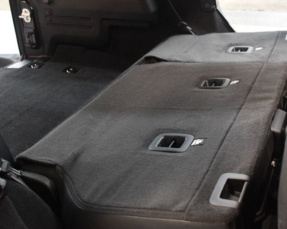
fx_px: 416
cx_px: 170
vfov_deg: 30.8
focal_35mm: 49
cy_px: 104
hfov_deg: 37.9
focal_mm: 23
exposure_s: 1/60
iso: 5000
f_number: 3.8
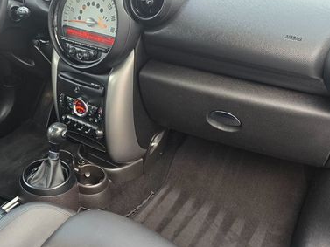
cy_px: 146
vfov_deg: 36.7
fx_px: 372
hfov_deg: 46.2
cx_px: 84
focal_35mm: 39
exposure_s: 1/180
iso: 200
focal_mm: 6.3
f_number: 1.7
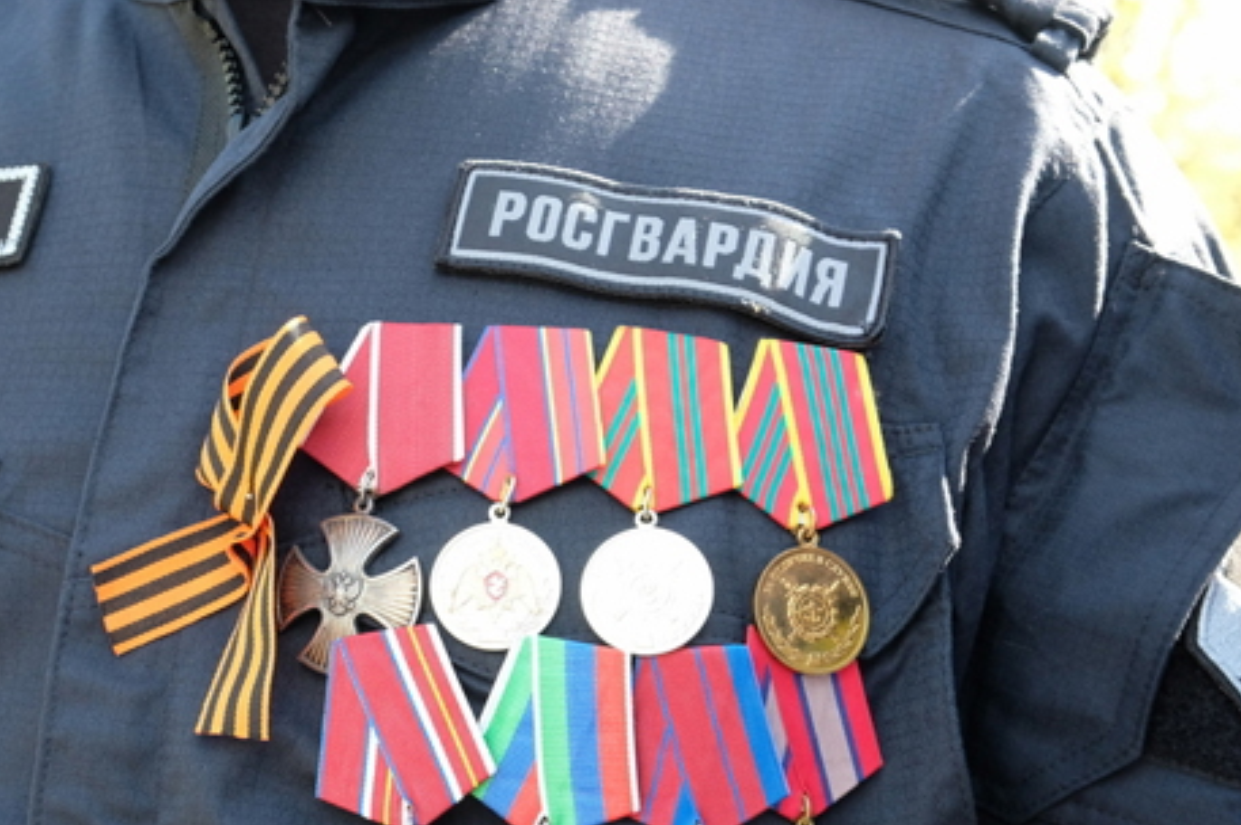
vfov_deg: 19.5
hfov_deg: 28.9
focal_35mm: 69
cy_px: 670
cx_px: 350
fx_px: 2377
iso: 1250
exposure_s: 1/240
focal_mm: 27.7
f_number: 5.6
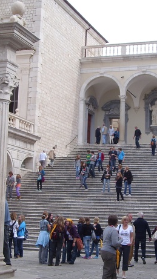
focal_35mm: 58
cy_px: 151
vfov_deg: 36.0
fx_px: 430
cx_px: 98
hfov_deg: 20.7
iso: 50
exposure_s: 1/337
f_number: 3.5
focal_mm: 6.3
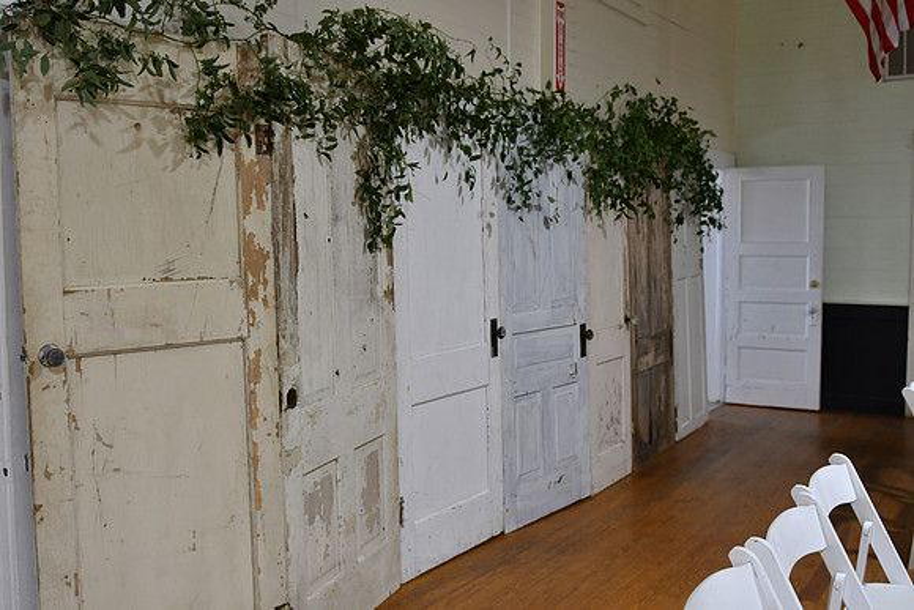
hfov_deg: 53.1
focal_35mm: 36
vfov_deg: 36.9
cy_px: 305
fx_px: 914
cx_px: 457
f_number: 2.8
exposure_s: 1/400
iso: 1000
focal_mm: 24
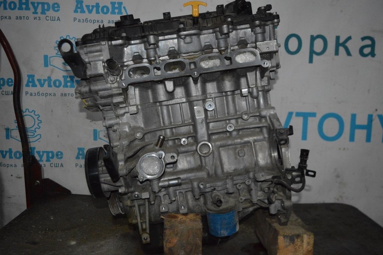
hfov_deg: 55.1
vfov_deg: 38.3
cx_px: 192
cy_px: 128
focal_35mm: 34
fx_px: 367
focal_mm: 23
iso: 3200
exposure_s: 1/60
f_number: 3.8
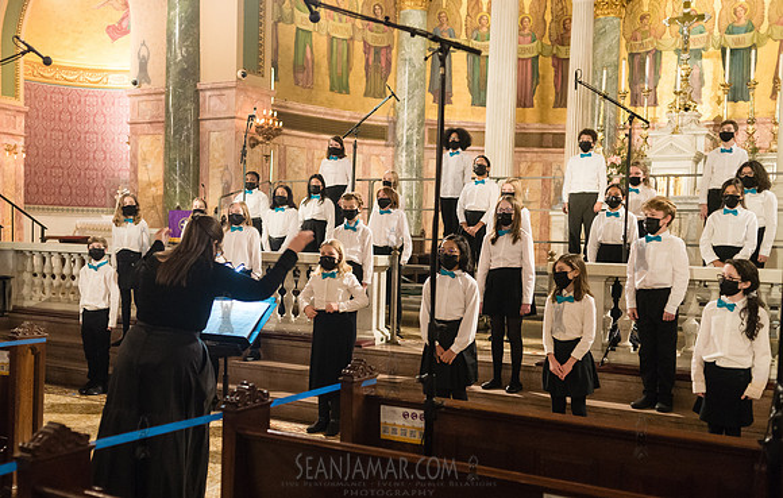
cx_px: 345
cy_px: 292
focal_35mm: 40
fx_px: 851
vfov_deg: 32.6
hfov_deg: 49.3
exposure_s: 1/125
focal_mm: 35
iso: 4000
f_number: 3.2
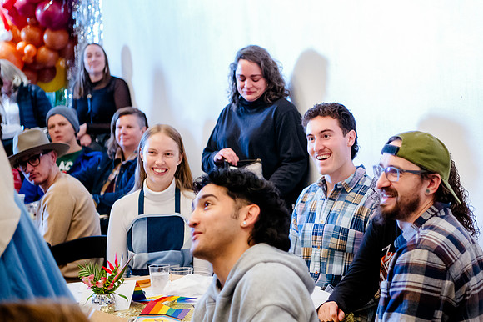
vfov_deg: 14.4
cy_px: 140
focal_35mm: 95
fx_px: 1274
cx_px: 324
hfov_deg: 21.4
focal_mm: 60
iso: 5000
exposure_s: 1/80
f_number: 2.8
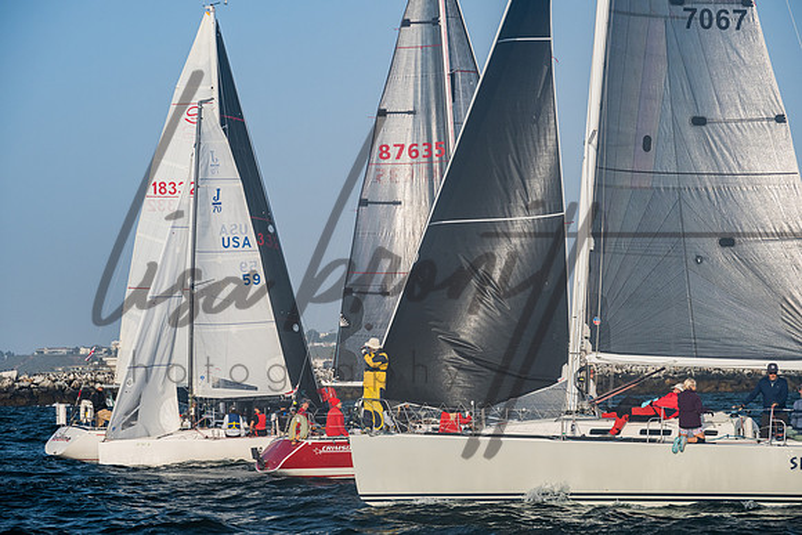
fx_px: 3164
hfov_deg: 14.4
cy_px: 268
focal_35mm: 142
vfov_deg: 9.7
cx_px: 401
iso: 400
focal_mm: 135
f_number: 8
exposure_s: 1/1000
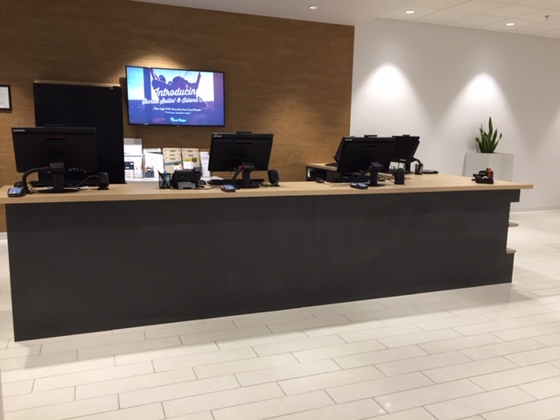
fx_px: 469
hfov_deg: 61.7
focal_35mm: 29
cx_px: 280
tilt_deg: -8.9
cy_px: 210
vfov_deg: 48.2
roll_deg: -0.5
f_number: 2.2
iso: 100
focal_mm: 4.15
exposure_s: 1/30
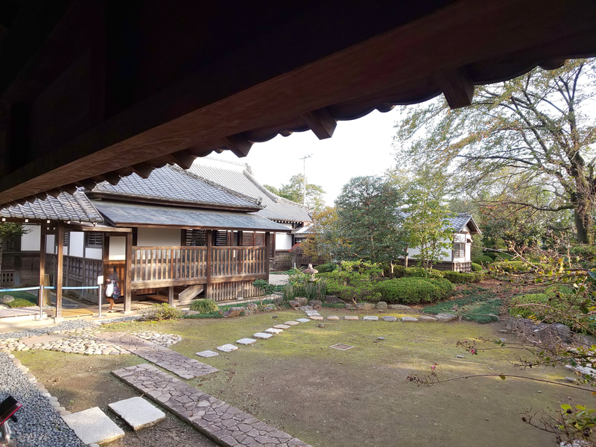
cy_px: 224
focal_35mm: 20
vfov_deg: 66.0
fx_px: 344
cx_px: 298
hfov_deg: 81.7
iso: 47
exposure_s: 1/120
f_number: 1.94
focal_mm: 3.45
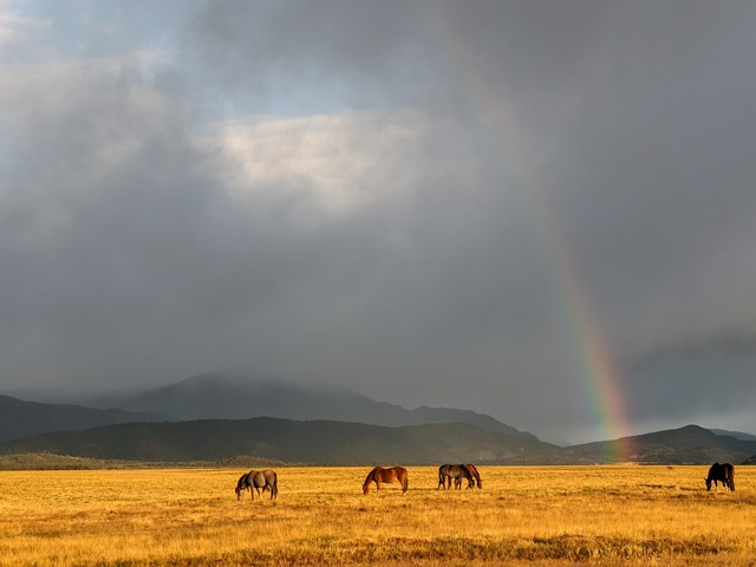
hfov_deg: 37.5
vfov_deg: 28.6
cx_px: 378
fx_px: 1114
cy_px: 284
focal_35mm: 51
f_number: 1.89
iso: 45
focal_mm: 5.43
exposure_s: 1/522
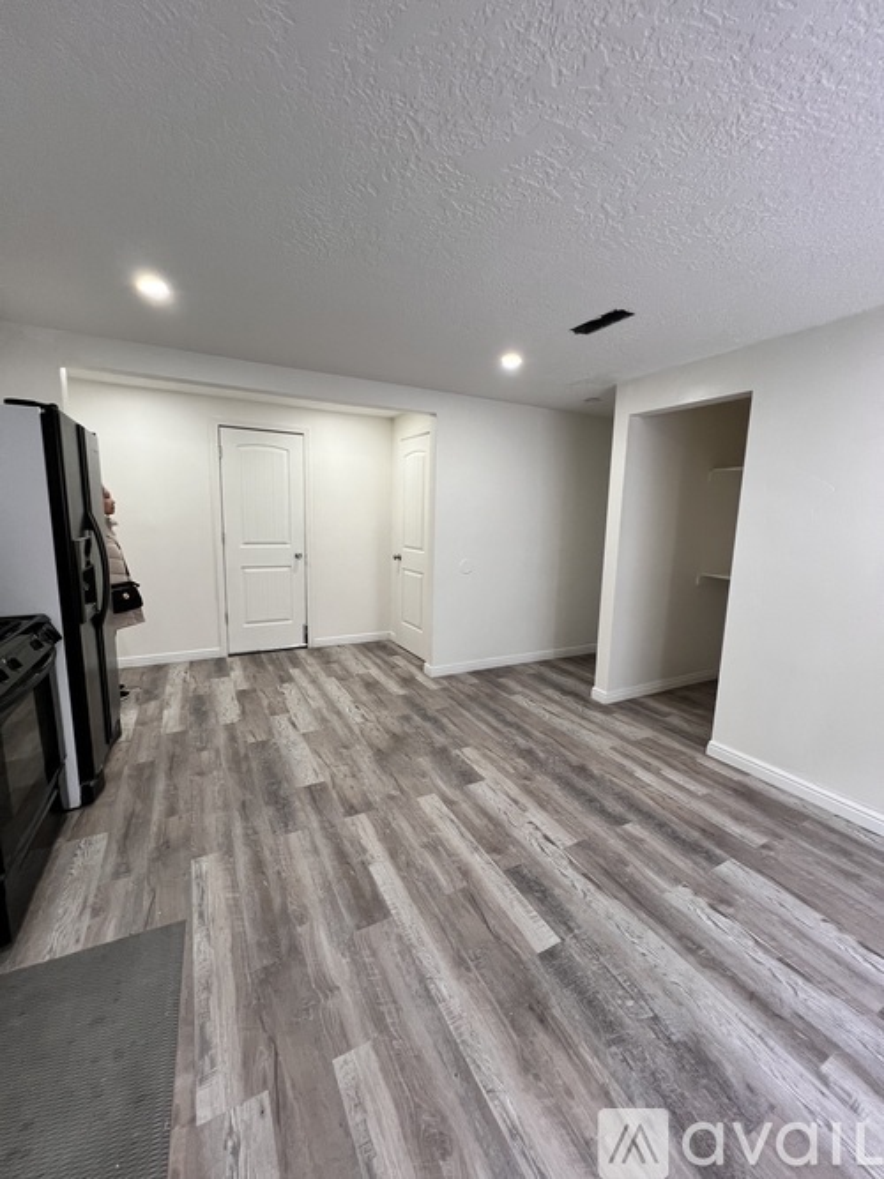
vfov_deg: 106.2
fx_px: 443
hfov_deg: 89.9
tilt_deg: -8.0
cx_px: 442
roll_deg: -1.5
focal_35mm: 13
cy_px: 590
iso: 200
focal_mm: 1.57
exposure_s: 1/120
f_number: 1.8
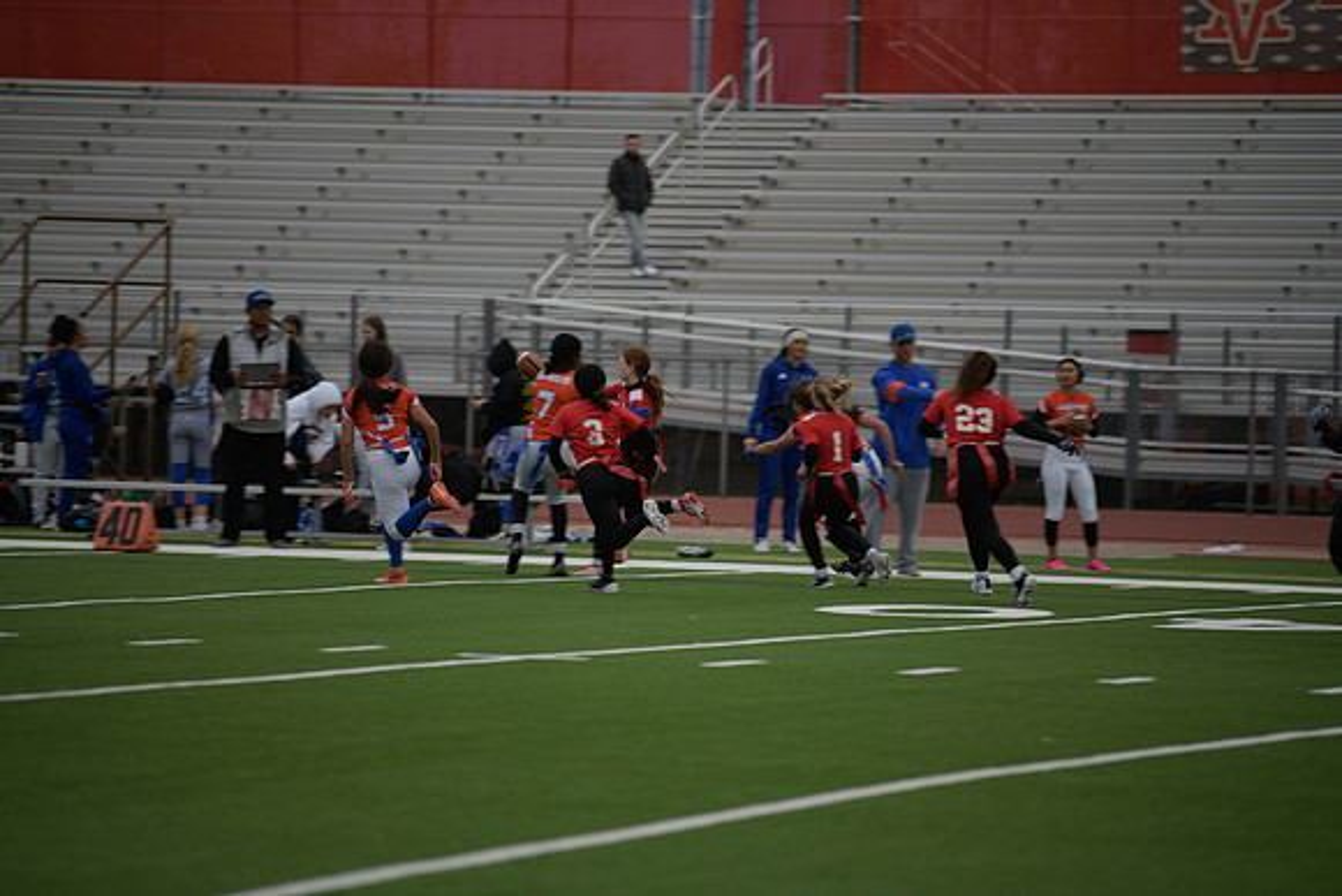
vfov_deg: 6.9
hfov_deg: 10.3
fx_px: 7457
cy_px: 448
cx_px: 671
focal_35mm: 200
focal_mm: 200
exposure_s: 1/200
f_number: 2.8
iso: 90
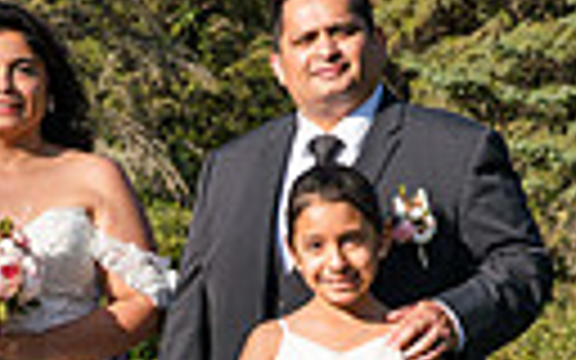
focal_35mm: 249
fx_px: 3909
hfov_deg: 8.4
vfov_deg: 5.2
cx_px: -86
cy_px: 502
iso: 250
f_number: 5.6
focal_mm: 54
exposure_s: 1/640
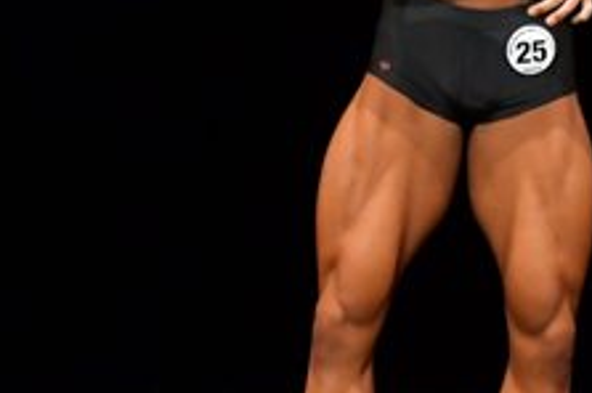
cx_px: 423
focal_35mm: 939
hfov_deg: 2.2
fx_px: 15419
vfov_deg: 1.5
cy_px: 167
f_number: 5.6
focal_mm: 180
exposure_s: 1/400
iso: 4000
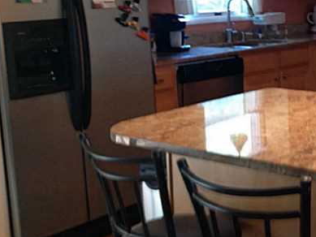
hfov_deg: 25.7
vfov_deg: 20.4
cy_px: 74
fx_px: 657
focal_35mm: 72
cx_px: 314
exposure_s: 1/15
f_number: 2.4
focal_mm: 4.28
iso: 160
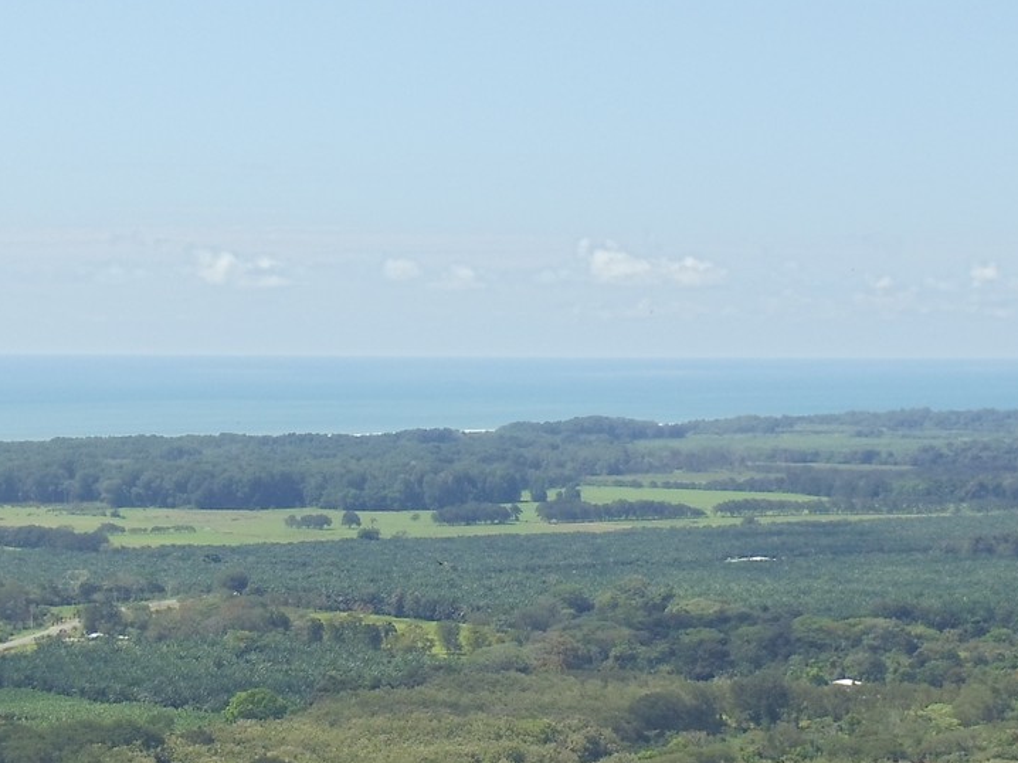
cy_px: 596
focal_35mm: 165
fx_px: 4851
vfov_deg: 9.0
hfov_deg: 12.0
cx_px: 493
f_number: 8.8
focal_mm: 10.12
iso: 80
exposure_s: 1/125
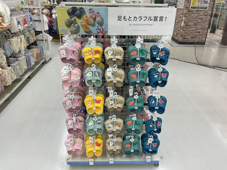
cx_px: 114
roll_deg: -2.5
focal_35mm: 29
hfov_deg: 61.7
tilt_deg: -25.1
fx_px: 190
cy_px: 85
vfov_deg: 48.2
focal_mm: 3
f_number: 1.8
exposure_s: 1/100
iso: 32
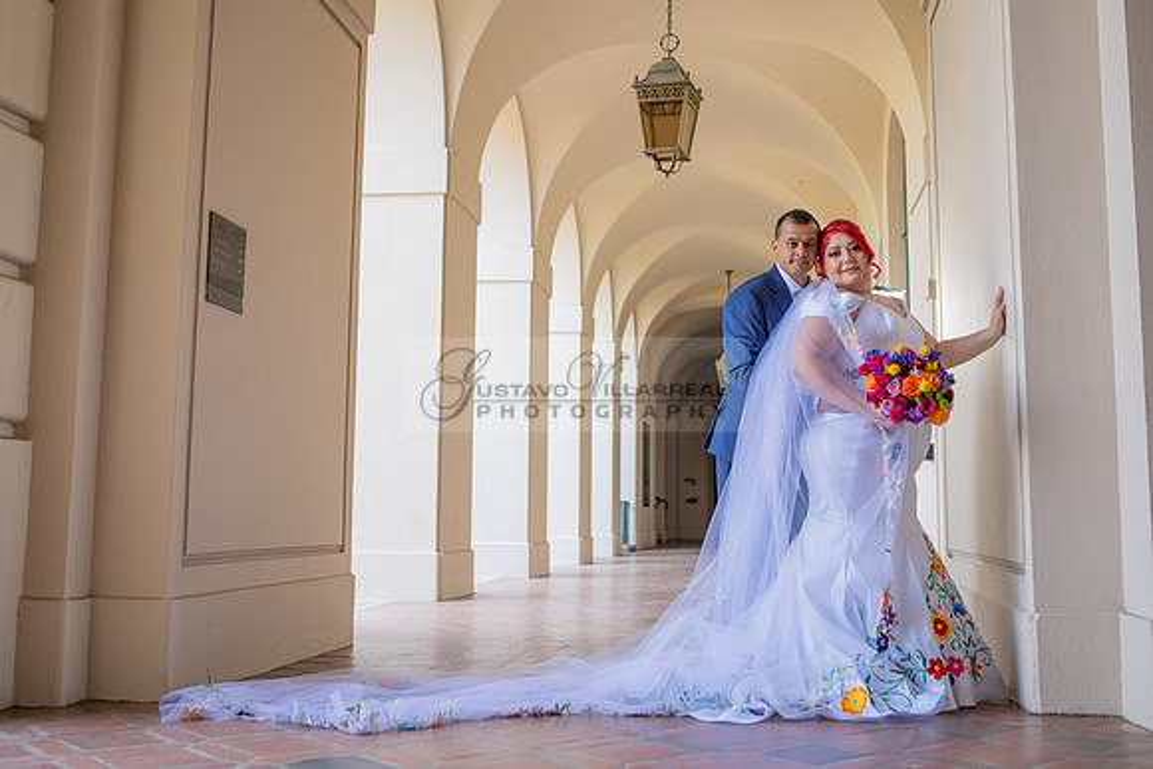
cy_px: 331
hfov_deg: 47.1
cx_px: 584
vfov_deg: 32.4
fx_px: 1323
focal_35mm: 41
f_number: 2.8
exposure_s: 1/160
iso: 250
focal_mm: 35
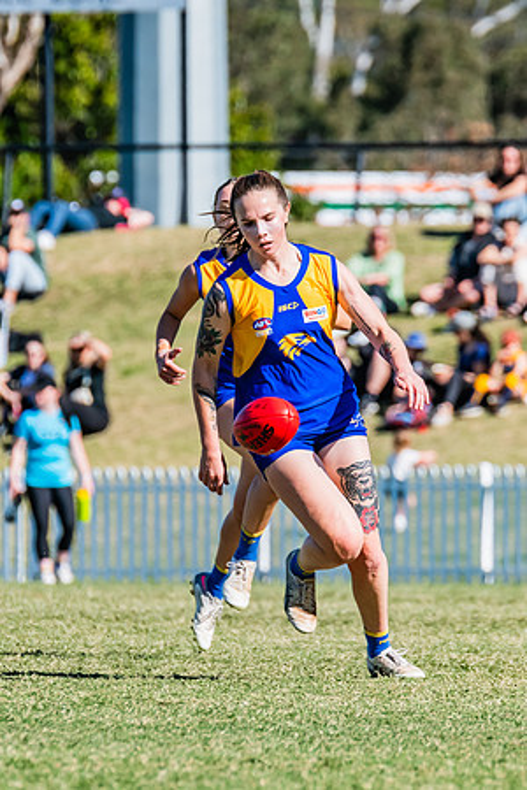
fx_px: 16828
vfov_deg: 2.7
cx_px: 331
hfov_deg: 1.8
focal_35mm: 766
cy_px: 408
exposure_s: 1/1250
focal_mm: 420
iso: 640
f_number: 10
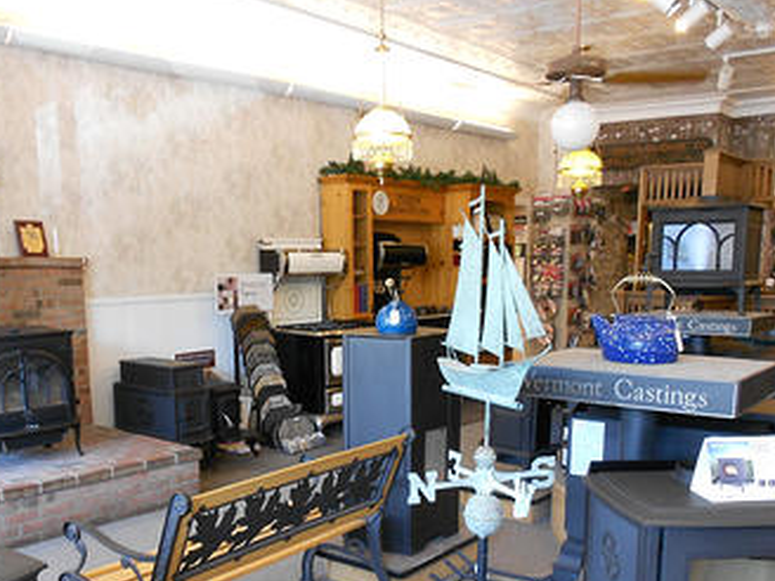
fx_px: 828
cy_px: 402
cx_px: 367
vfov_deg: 38.1
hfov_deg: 50.1
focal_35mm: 37
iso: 250
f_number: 3.2
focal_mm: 4.6
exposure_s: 1/30
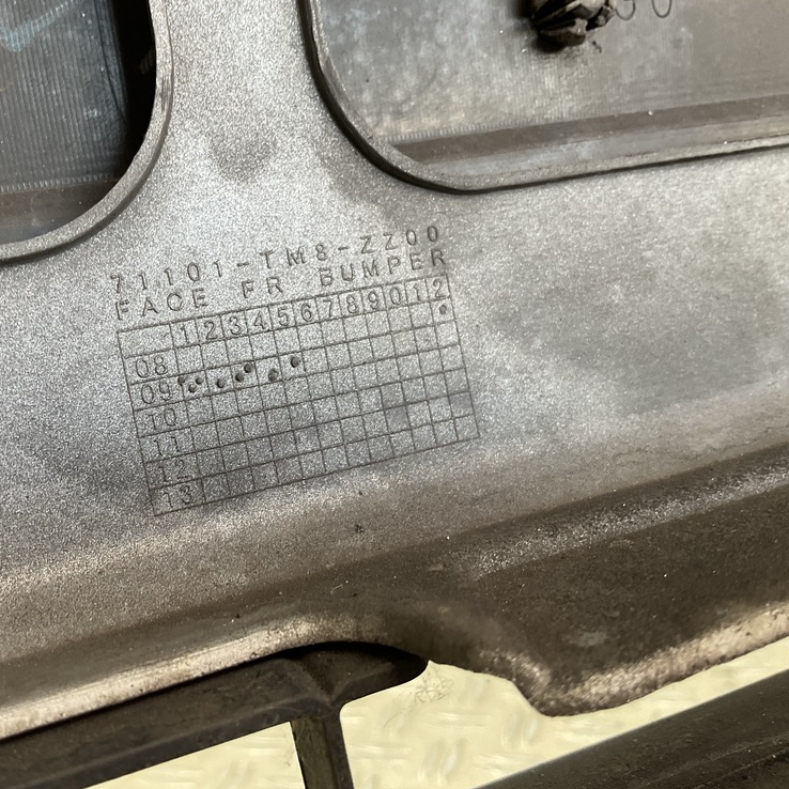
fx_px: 903
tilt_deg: -13.5
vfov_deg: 47.2
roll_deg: +9.6
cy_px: 390
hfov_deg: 46.5
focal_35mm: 35
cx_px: 267
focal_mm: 3
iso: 40
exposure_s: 1/50
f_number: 1.8
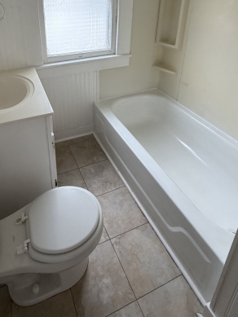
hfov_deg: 55.9
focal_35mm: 24
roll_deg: +1.9
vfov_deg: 66.5
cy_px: 75
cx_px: 83
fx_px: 220
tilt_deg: -22.1
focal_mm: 2.22
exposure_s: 1/120
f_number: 2.2
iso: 250
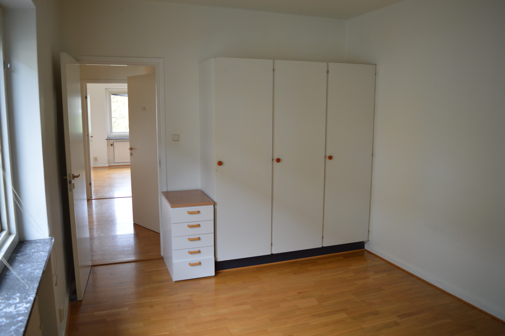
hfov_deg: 67.4
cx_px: 252
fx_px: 378
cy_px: 168
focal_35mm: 27
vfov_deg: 47.8
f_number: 3.5
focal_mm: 18
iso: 560
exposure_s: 1/60
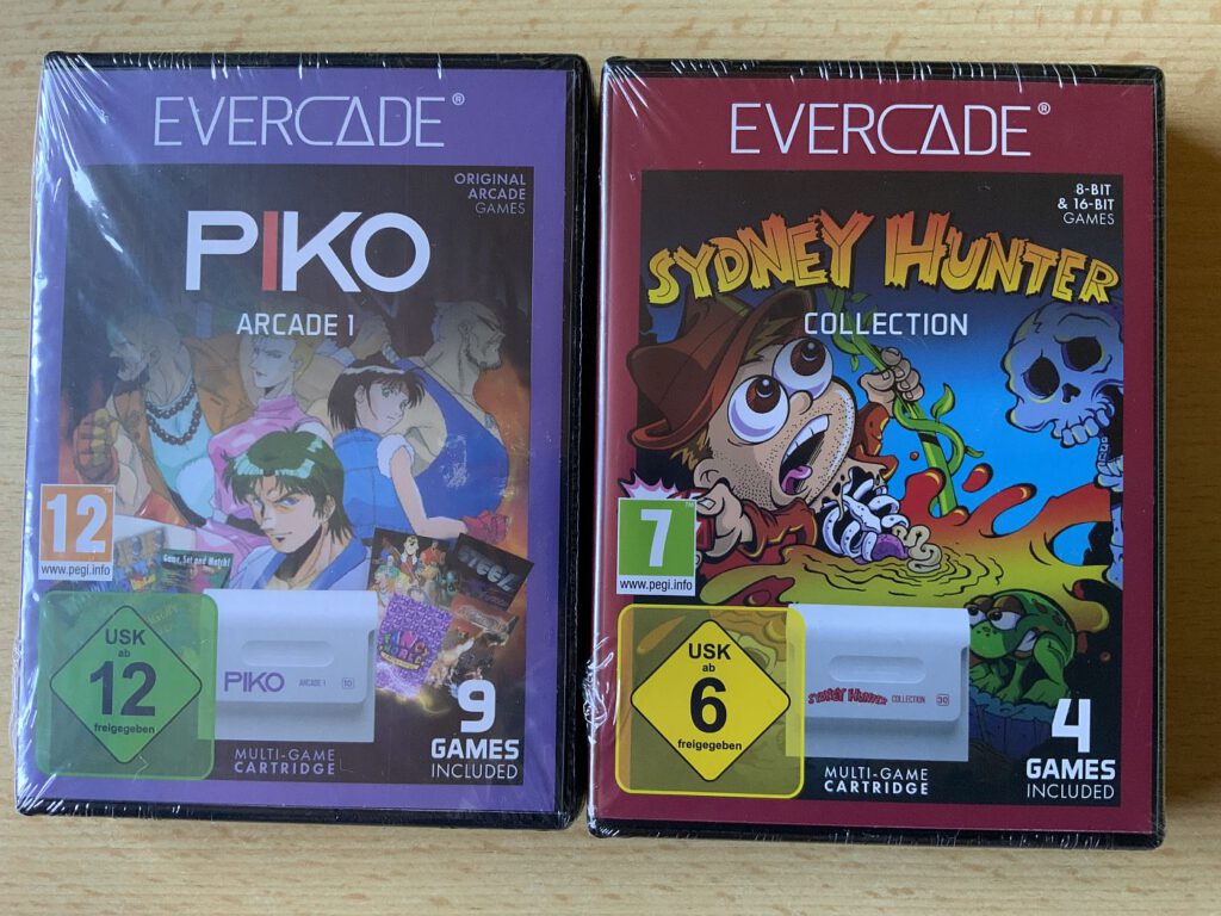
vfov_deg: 48.2
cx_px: 610
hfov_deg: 61.7
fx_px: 1023
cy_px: 458
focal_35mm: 29
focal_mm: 3
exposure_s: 1/50
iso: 100
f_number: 1.8
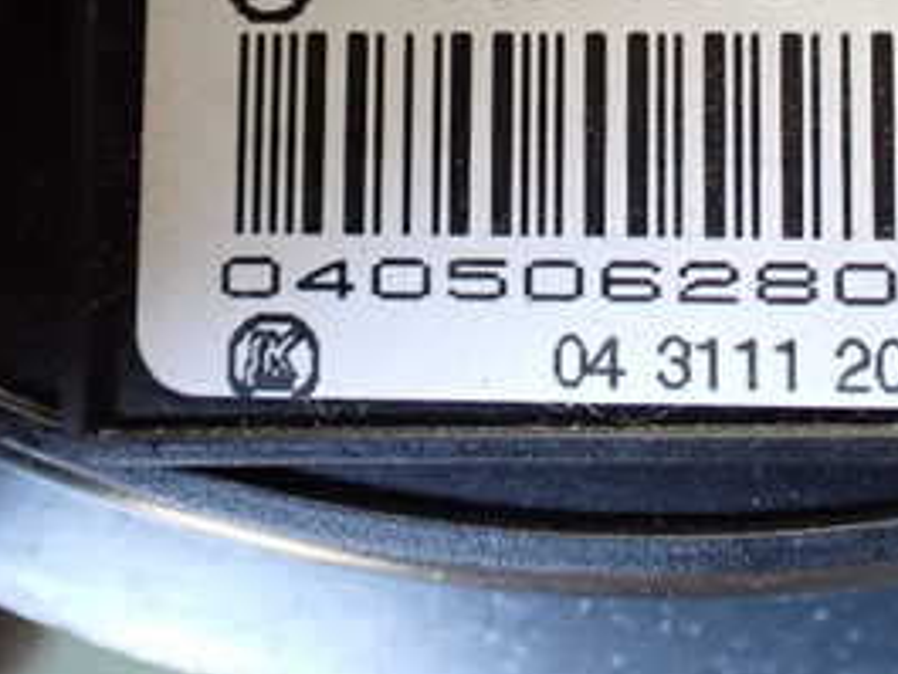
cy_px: 0
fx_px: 1765
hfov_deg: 28.4
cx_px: 600
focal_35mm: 68
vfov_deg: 20.9
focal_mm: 5.4
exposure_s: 1/40
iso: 800
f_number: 2.3
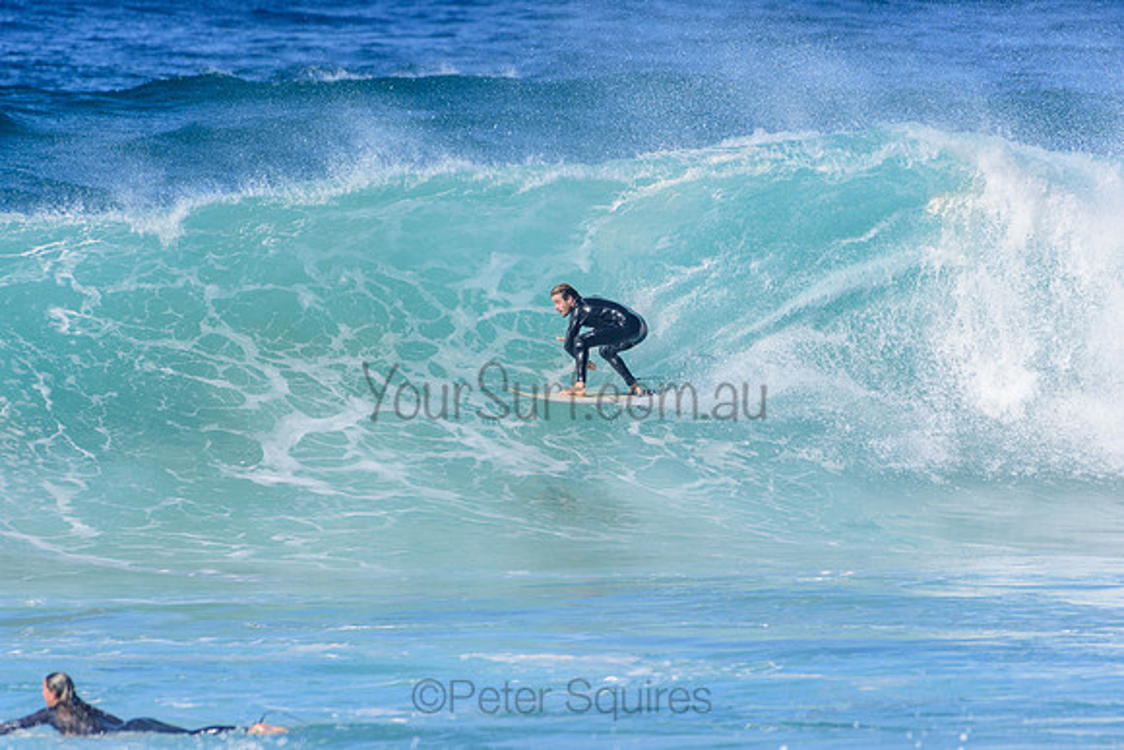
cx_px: 562
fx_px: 23421
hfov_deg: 2.7
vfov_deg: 1.8
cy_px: 375
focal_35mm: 750
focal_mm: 500
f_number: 5.6
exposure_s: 1/2000
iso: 280
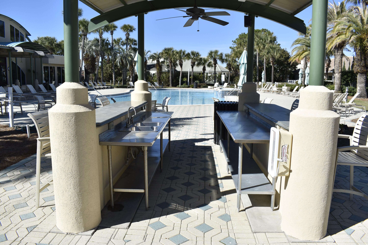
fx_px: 276
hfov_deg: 67.4
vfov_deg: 47.9
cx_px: 184
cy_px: 122
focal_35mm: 27
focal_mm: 18
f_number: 6.3
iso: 100
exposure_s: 1/400
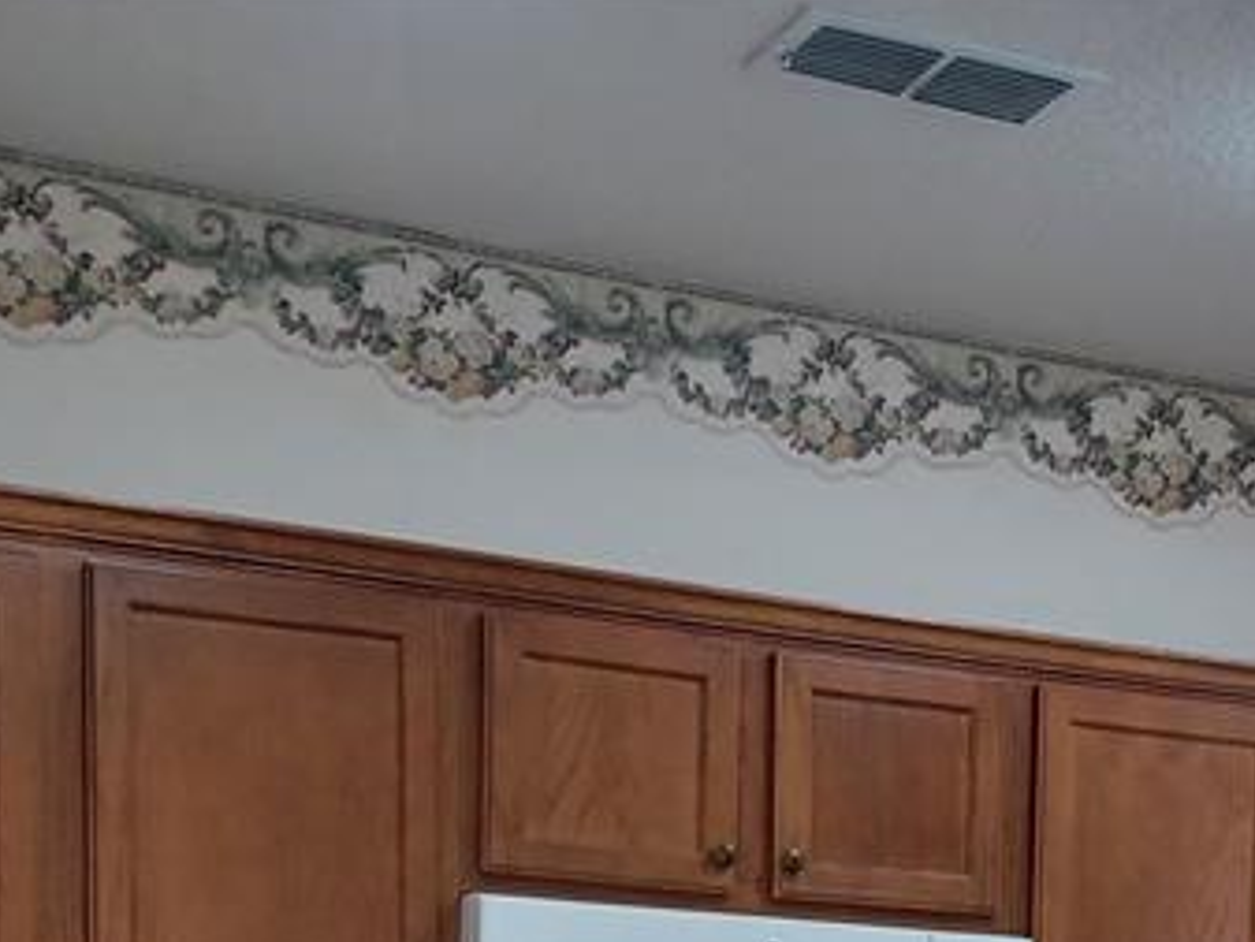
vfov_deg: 17.5
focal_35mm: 76
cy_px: 1411
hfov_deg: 24.6
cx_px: 1229
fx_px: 2756
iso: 250
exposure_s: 1/50
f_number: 1.8
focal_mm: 4.6
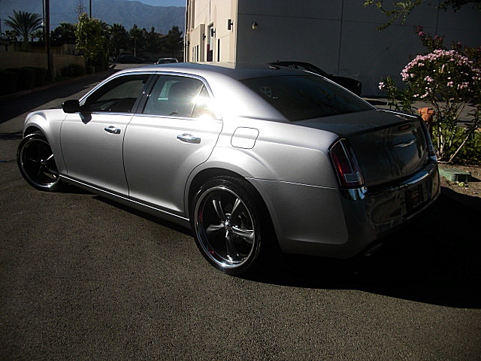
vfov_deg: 39.7
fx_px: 500
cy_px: 180
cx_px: 240
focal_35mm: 36
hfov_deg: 51.4
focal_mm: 6.3
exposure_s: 1/250
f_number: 7.9
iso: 50
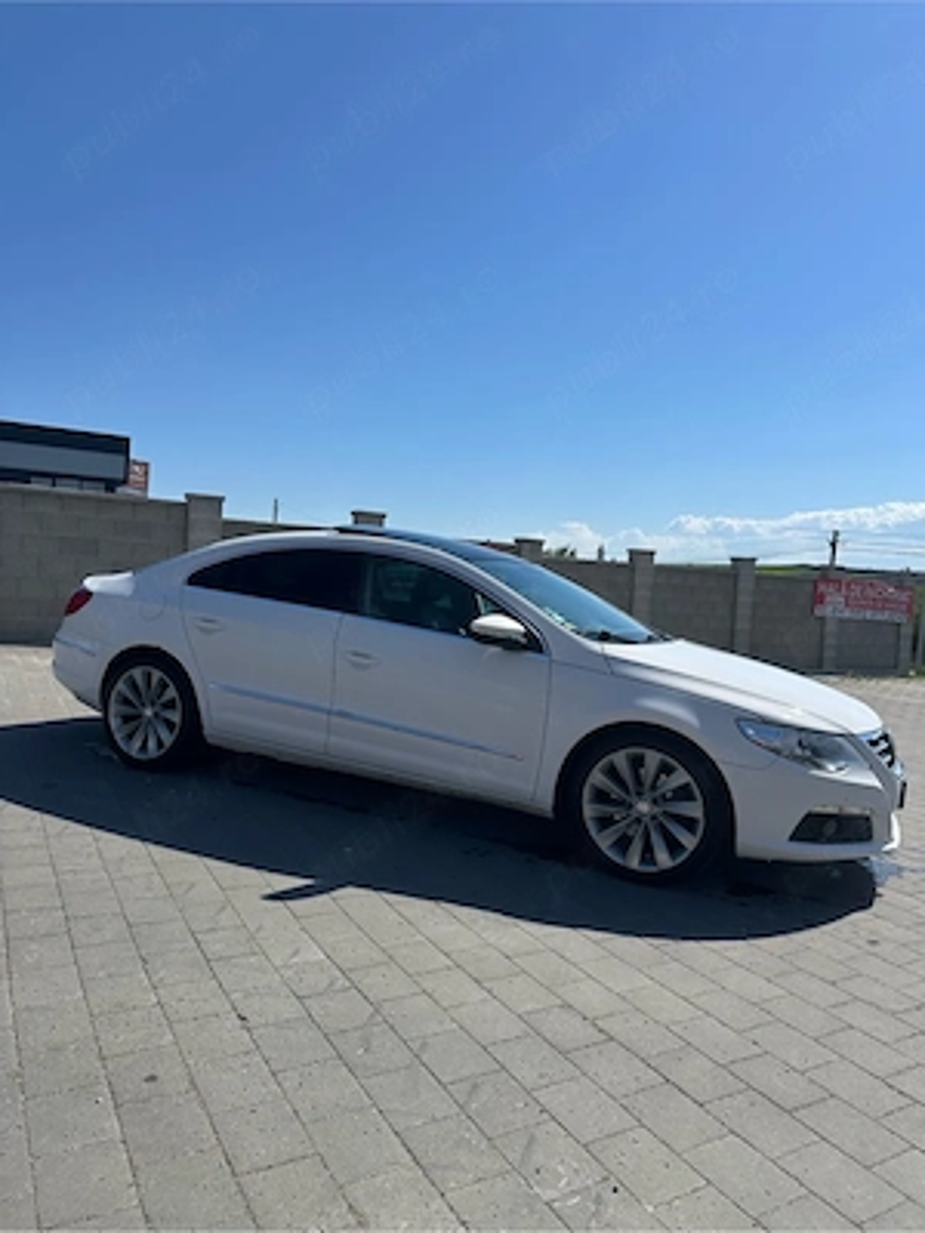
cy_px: 616
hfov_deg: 56.8
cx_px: 462
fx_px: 855
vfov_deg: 71.6
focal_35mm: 24
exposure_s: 1/7576
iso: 80
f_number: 1.78
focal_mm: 6.86
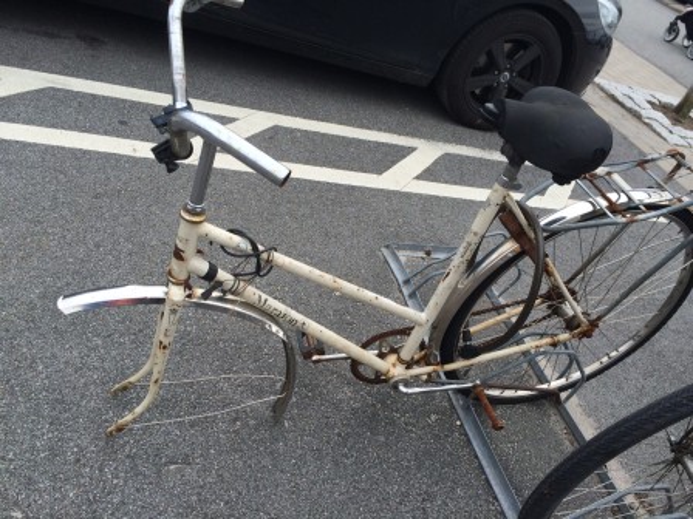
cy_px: 260
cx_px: 346
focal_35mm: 30
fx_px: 601
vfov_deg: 46.8
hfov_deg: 60.0
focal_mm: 4.12
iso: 32
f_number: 2.2
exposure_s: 1/1080
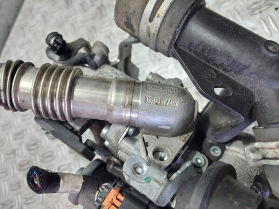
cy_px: 104
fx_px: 201
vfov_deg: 54.9
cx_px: 140
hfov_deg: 69.4
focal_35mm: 25
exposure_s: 1/50
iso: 80
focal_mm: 5.23
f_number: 1.8
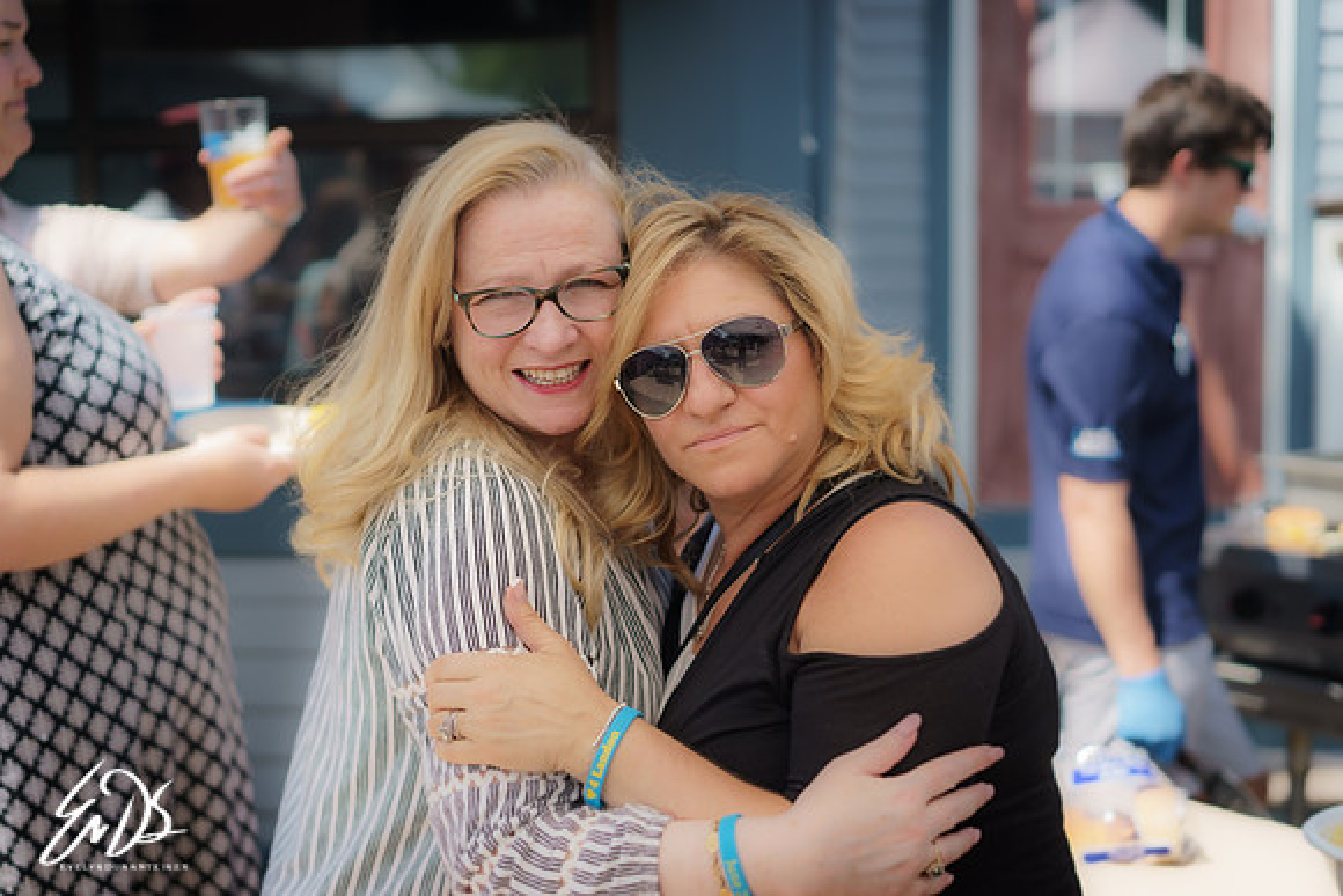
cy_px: 448
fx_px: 2052
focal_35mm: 55
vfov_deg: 24.6
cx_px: 672
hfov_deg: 36.2
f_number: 2.8
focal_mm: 55
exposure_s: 1/2000
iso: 200
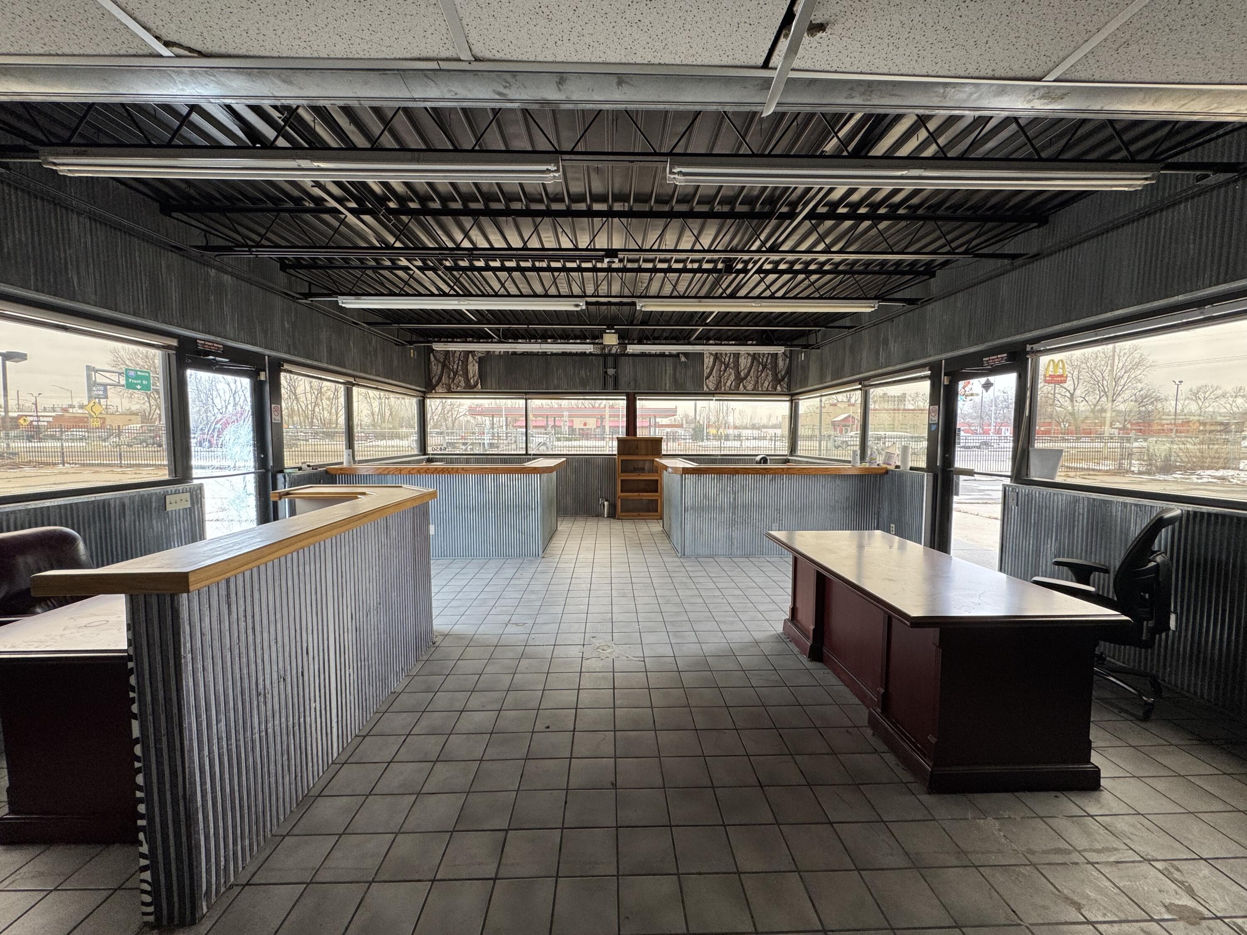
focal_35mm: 14
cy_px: 468
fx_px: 504
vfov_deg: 85.7
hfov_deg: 102.1
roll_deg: -0.4
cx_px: 624
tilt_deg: -4.4
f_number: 2.2
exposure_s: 1/99
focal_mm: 2.22
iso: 80
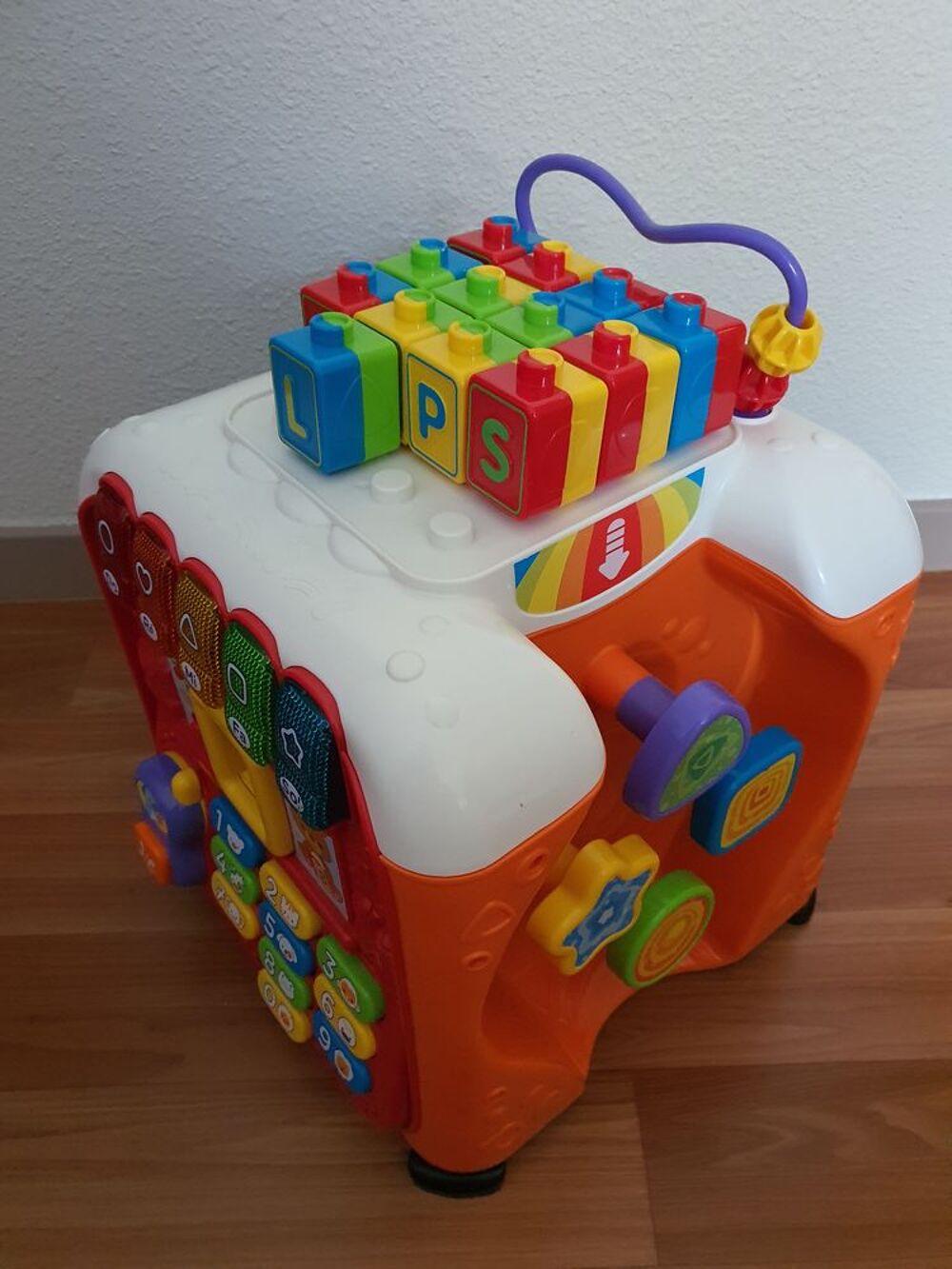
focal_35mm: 26
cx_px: 476
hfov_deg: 53.1
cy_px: 634
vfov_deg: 67.3
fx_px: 953
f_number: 1.5
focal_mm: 4.3
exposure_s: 1/50
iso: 800
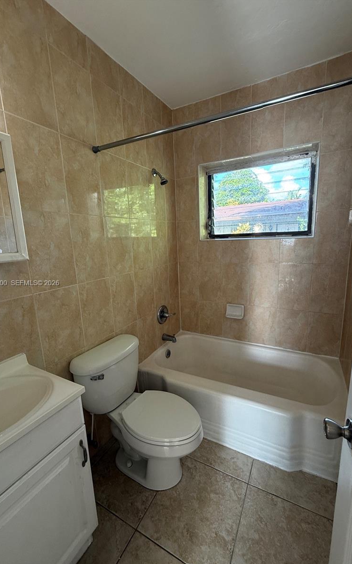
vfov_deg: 101.5
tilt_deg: -10.6
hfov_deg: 74.7
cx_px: 185
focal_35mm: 15
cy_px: 284
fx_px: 230
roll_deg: +2.5
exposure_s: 1/99
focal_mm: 2.22
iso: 100
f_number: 2.2
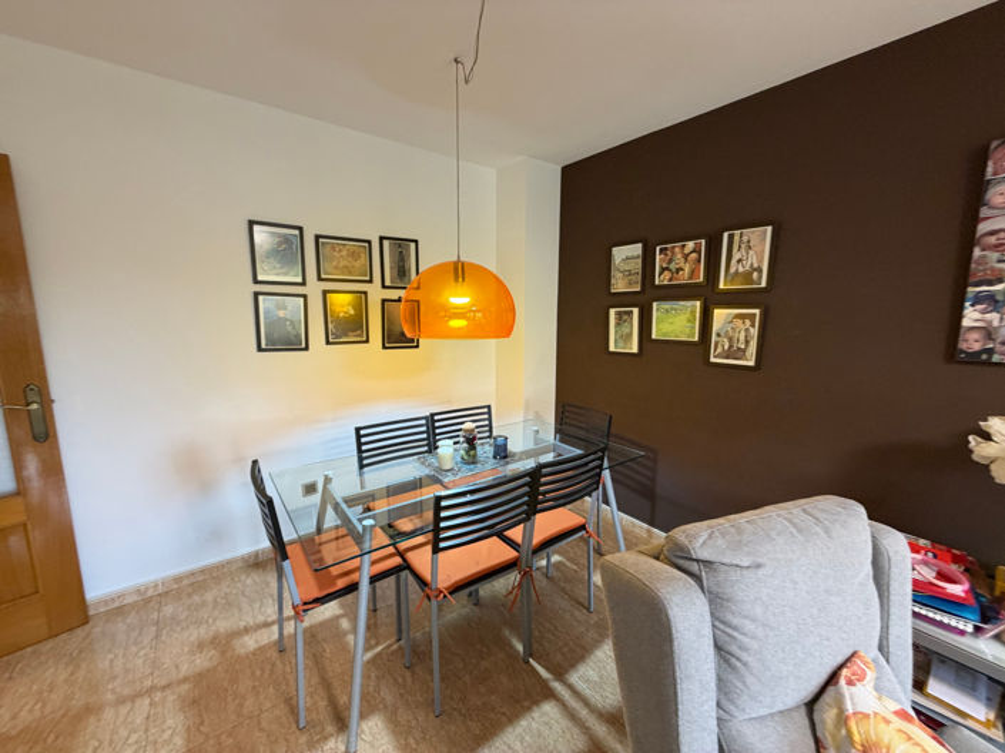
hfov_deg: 102.1
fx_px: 406
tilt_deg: -7.5
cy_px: 376
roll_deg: +1.0
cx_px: 502
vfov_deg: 85.6
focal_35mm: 14
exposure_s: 1/50
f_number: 2.2
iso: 200
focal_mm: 2.22
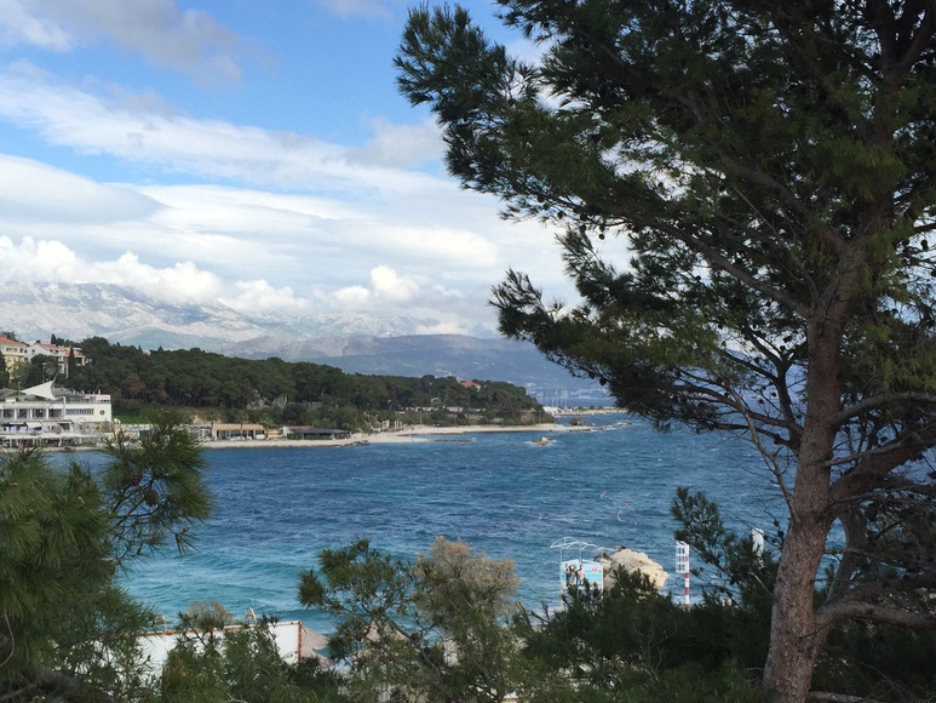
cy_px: 394
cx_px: 432
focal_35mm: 45
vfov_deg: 32.2
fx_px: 1217
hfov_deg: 42.0
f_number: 2.2
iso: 32
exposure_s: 1/1522
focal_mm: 4.15
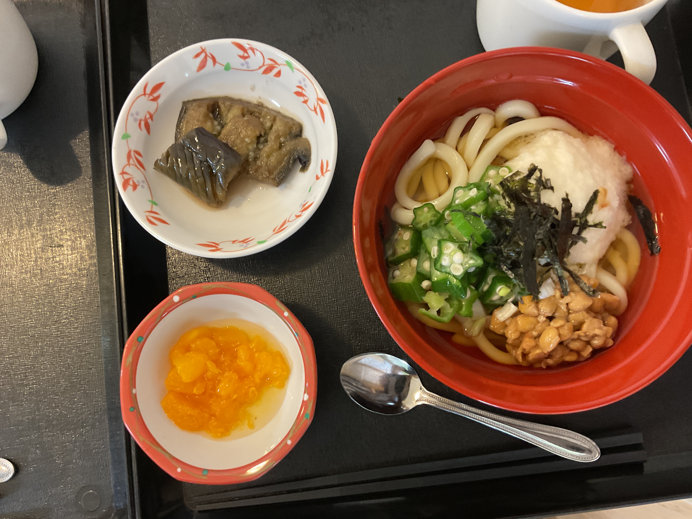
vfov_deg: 48.2
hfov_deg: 61.7
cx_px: 346
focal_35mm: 29
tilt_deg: -81.9
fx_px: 580
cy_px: 260
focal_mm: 3
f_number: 1.8
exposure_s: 1/33
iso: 200
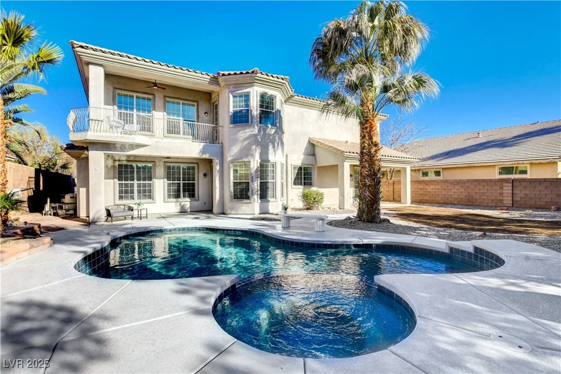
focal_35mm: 16
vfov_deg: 73.8
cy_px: 187
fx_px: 249
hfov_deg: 96.7
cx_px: 280
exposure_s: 1/1250
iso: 400
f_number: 9
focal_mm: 11
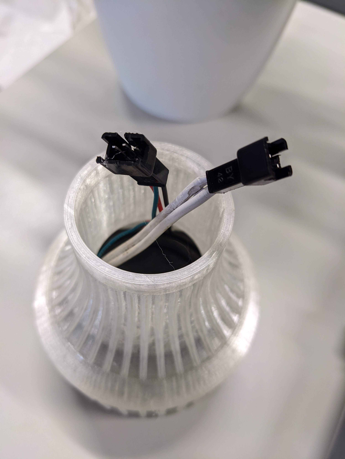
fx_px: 359
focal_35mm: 27
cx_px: 172
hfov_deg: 51.4
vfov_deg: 65.3
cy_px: 230
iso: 83
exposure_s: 1/99.9
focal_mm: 4.38
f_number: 1.73
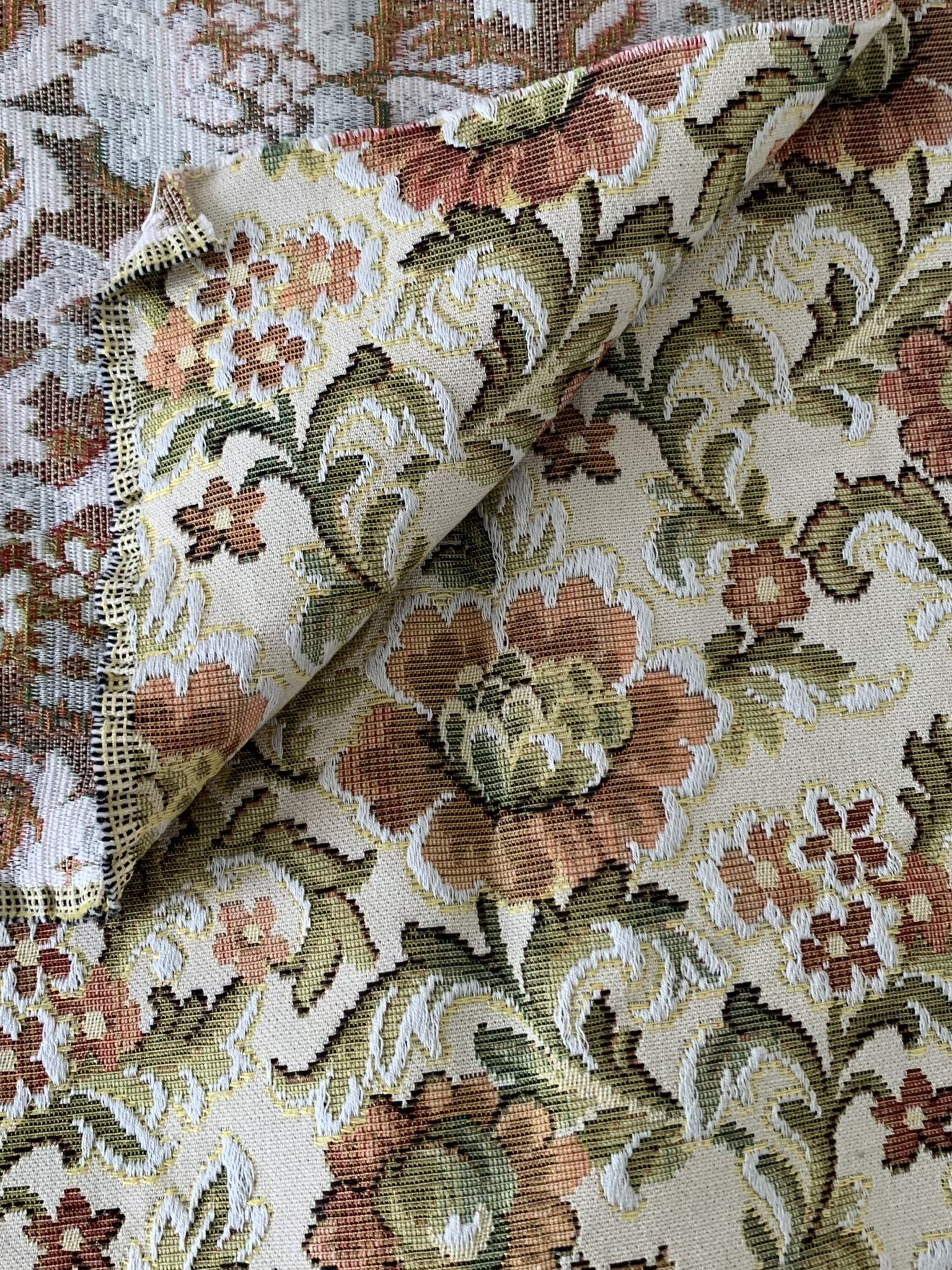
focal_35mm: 26
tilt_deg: -83.5
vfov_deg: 67.3
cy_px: 635
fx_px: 953
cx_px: 476
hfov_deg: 53.1
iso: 100
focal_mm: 4.25
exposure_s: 1/60
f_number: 1.8
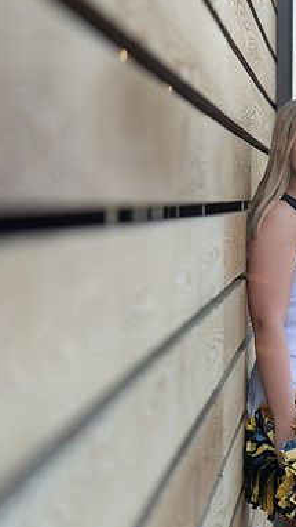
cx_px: 326
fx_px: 1729
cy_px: 263
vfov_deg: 17.3
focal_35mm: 124
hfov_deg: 9.7
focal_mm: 74
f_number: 2.8
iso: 200
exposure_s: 1/320
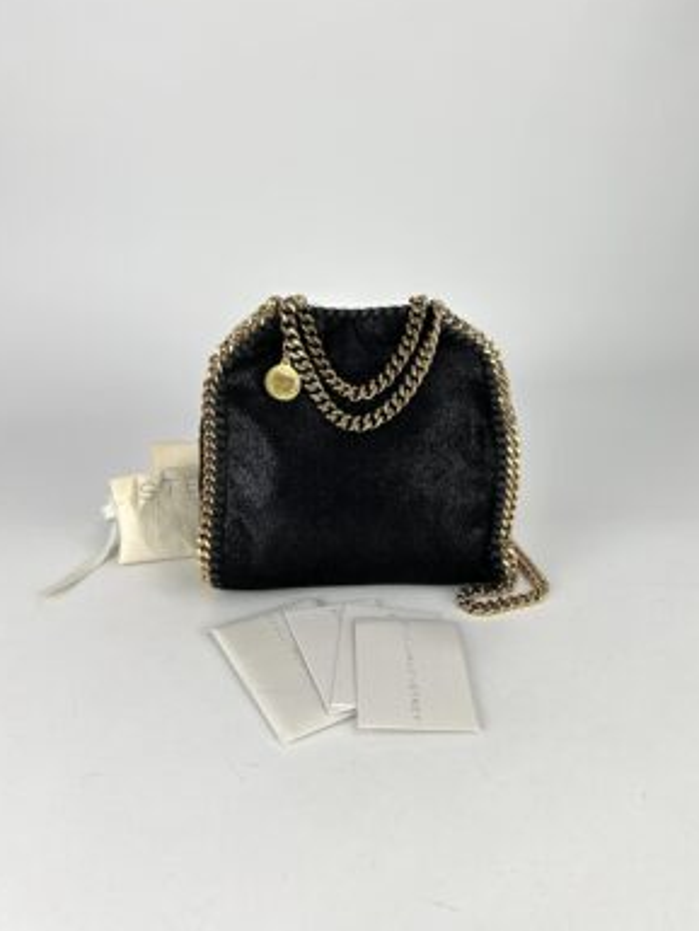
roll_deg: +0.0
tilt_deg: -23.5
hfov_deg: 51.4
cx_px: 351
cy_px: 467
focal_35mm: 27
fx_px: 727
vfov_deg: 65.3
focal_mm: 5.7
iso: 40
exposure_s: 1/174
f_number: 1.5
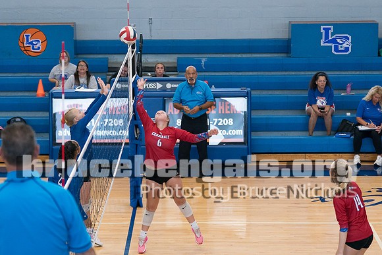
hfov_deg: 17.5
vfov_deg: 11.8
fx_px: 1238
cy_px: 142
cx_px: 162
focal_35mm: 117
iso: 3200
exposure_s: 1/1250
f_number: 2.8
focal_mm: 70
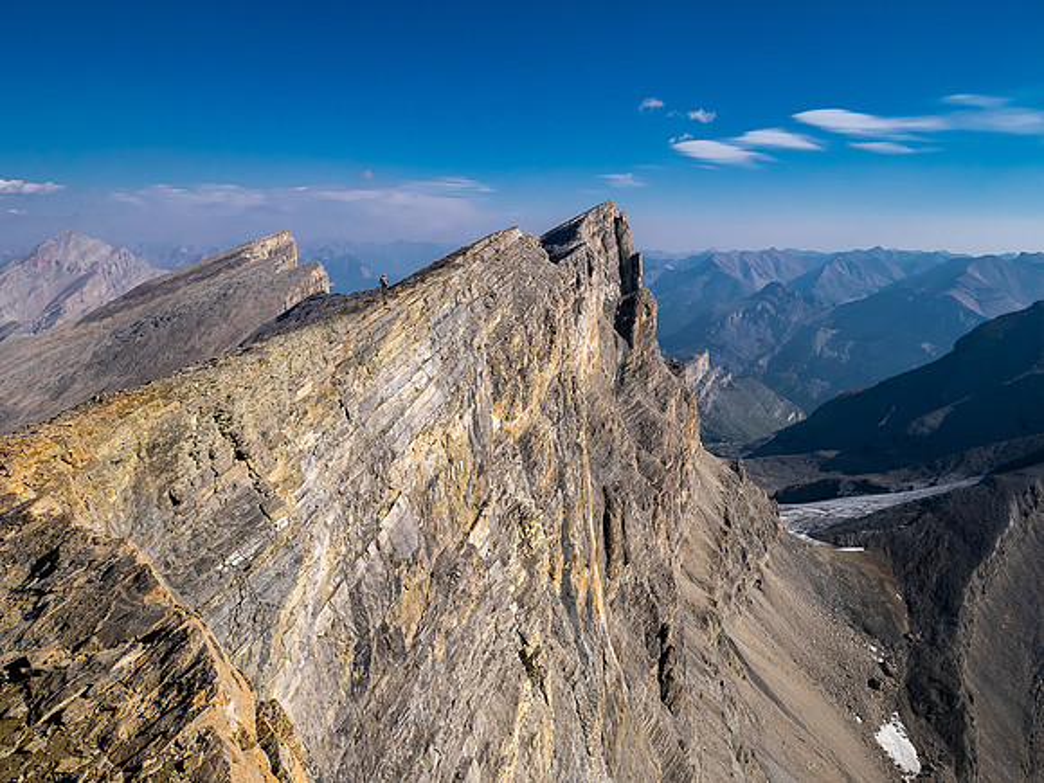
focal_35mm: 24
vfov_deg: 56.8
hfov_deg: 71.6
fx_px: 724
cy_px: 392
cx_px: 522
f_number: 8
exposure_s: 1/800
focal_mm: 12
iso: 200
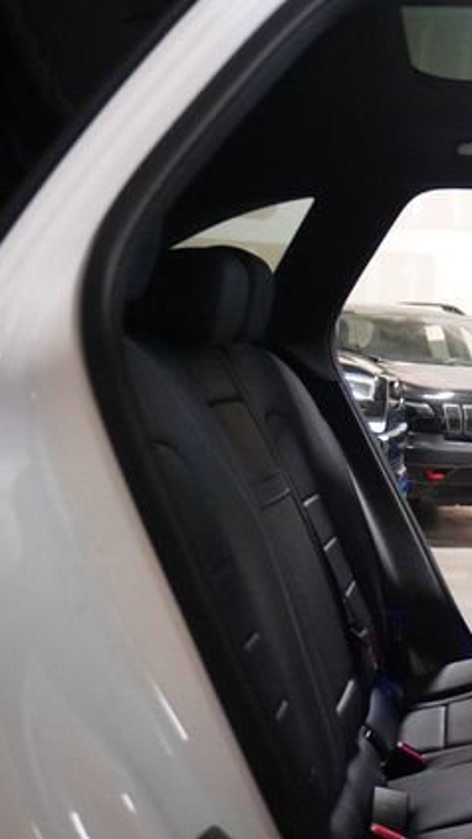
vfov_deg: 36.6
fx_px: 1268
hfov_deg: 19.7
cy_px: 419
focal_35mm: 57
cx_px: 581
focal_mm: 24
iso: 6400
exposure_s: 1/50
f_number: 4.5
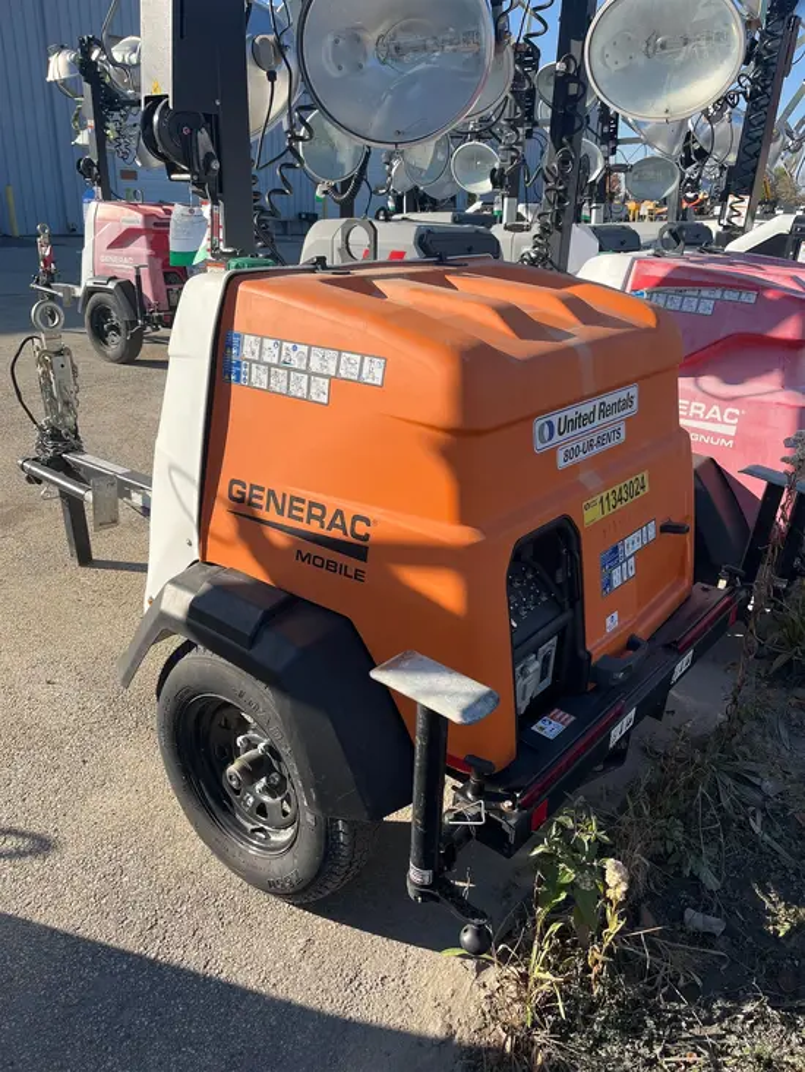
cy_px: 536
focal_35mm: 26
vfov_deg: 67.3
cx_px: 402
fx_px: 806
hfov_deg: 53.1
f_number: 1.6
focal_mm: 5.1
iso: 50
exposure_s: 1/1802
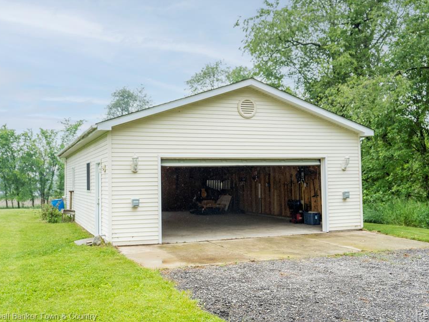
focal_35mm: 37
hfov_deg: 50.1
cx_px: 221
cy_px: 161
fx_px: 459
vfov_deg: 38.7
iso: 2000
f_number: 4
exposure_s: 1/2000
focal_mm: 34
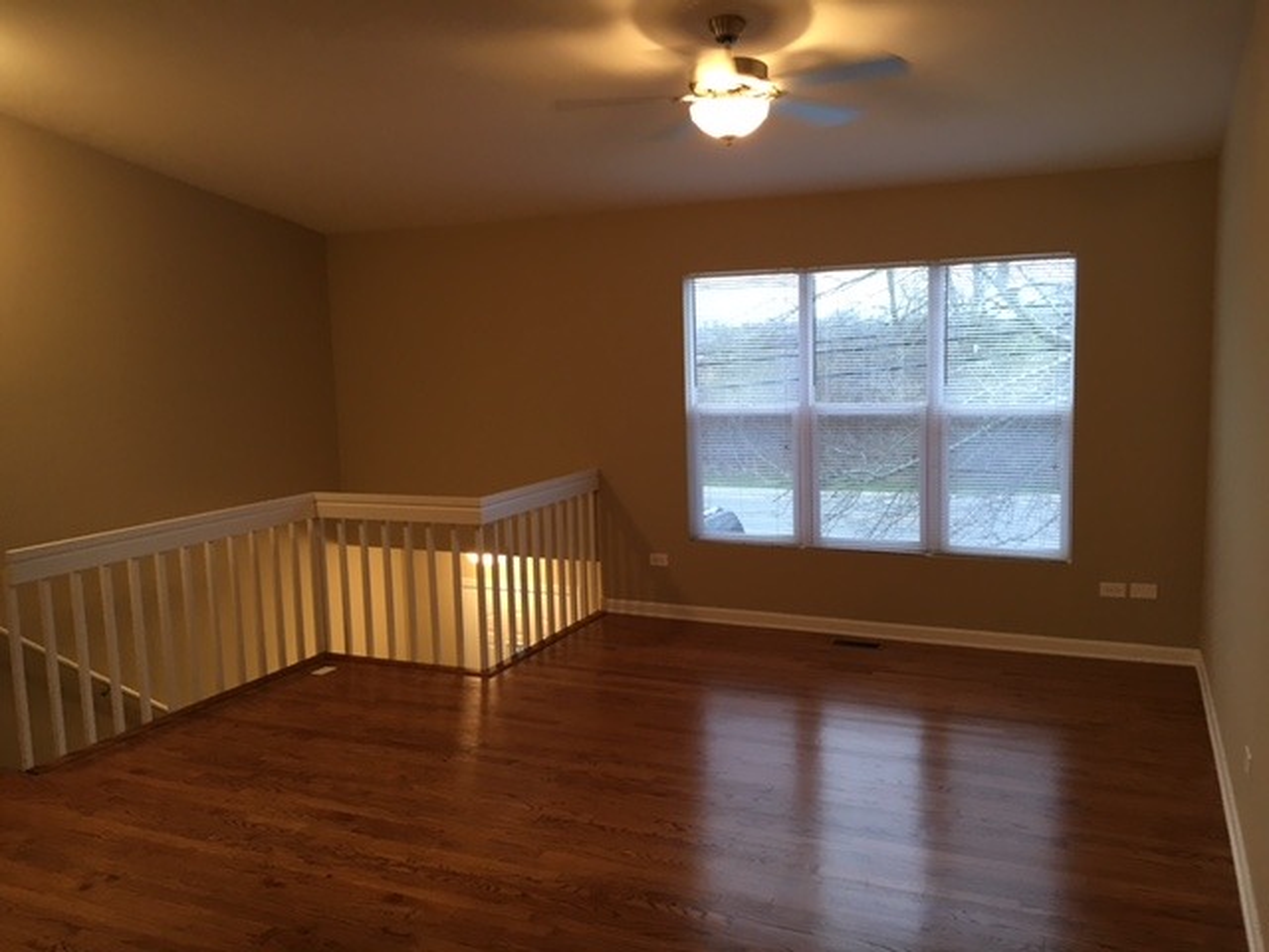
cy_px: 476
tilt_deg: -6.1
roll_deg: +2.7
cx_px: 634
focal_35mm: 29
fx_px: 1063
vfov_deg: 48.2
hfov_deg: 61.7
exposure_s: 1/30
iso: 80
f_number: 2.2
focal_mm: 4.15
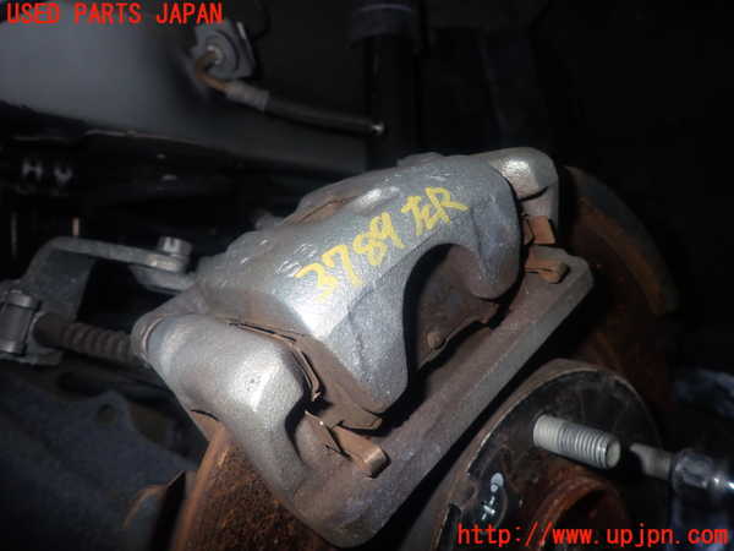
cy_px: 276
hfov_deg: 69.4
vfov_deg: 54.9
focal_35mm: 25
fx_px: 530
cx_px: 367
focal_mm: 4.5
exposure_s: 1/30
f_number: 5.6
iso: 200
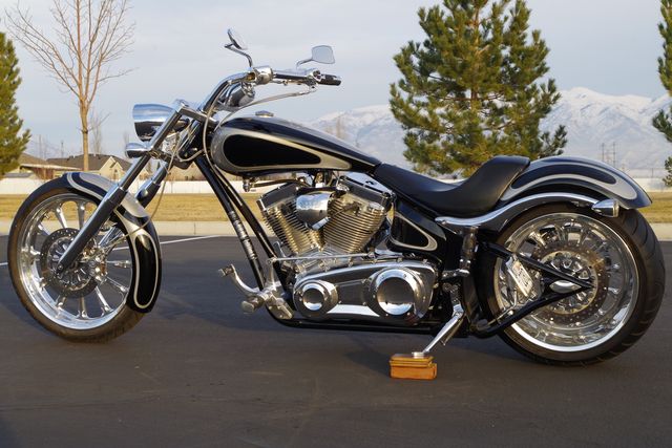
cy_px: 224
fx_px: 971
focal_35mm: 52
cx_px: 336
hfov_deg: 38.2
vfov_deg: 26.0
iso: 200
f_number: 11
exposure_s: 1/60
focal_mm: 35
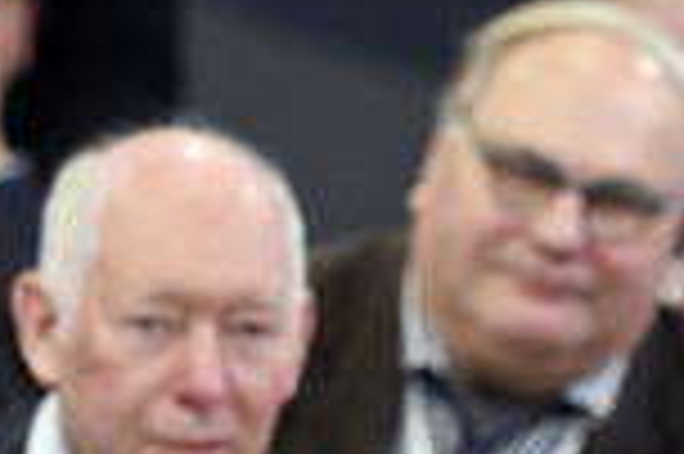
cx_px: -97
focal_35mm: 860
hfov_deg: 2.4
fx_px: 16322
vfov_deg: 1.6
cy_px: 611
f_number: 6.3
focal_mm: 290
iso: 6400
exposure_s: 1/400
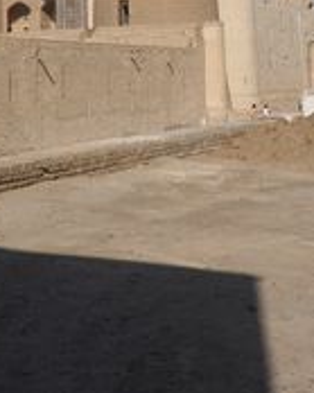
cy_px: -17
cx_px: -9
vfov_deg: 21.8
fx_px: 977
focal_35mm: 84
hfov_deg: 17.8
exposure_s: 1/640
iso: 200
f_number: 9
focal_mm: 15
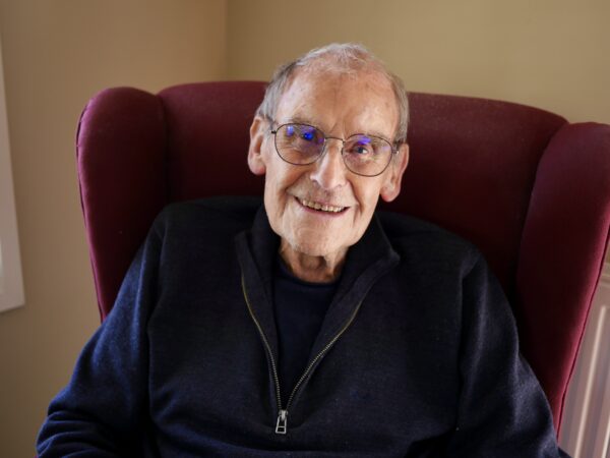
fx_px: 705
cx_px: 305
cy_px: 229
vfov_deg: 36.0
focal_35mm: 40
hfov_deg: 46.8
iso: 200
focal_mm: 20
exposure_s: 1/125
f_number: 1.7
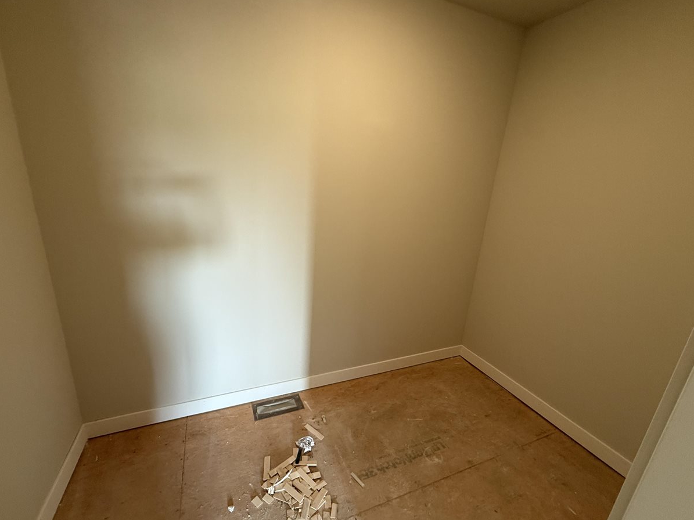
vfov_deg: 81.7
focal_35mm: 15
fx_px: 301
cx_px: 333
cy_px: 263
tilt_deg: -15.7
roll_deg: -3.8
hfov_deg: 98.1
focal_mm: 2.22
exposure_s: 1/120
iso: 320
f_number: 2.2
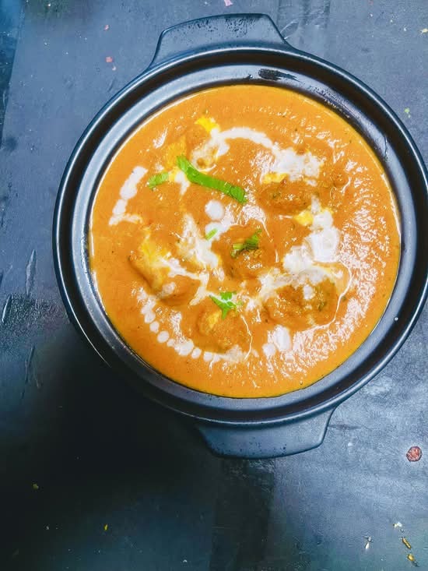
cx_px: 214
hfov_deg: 54.9
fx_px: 412
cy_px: 286
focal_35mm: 25
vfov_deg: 69.4
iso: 125
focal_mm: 5.1
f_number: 1.6
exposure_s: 1/43
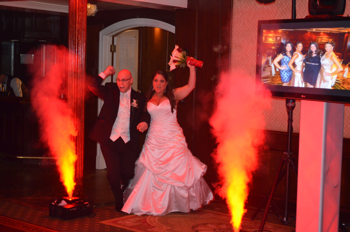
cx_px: 175
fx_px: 640
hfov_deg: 30.6
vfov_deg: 20.5
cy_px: 116
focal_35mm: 66
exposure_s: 1/60
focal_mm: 44
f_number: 5.3
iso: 3200
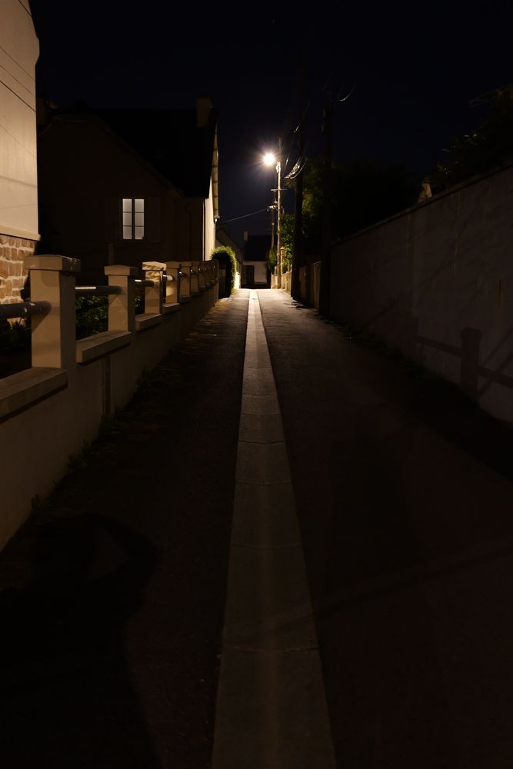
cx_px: 256
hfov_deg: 37.9
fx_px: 748
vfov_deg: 54.4
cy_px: 384
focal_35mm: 35
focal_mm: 35
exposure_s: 1/3.2
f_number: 4.9
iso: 6400
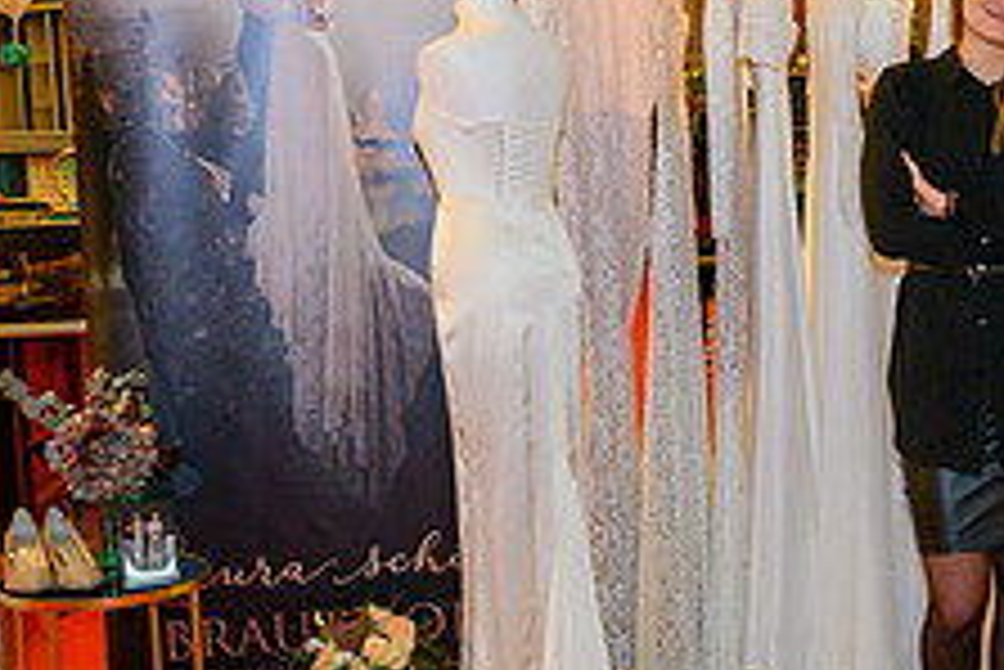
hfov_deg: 27.0
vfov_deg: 18.4
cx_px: 752
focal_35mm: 74
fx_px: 2065
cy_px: 369
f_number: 8
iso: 5600
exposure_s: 1/60
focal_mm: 28.5
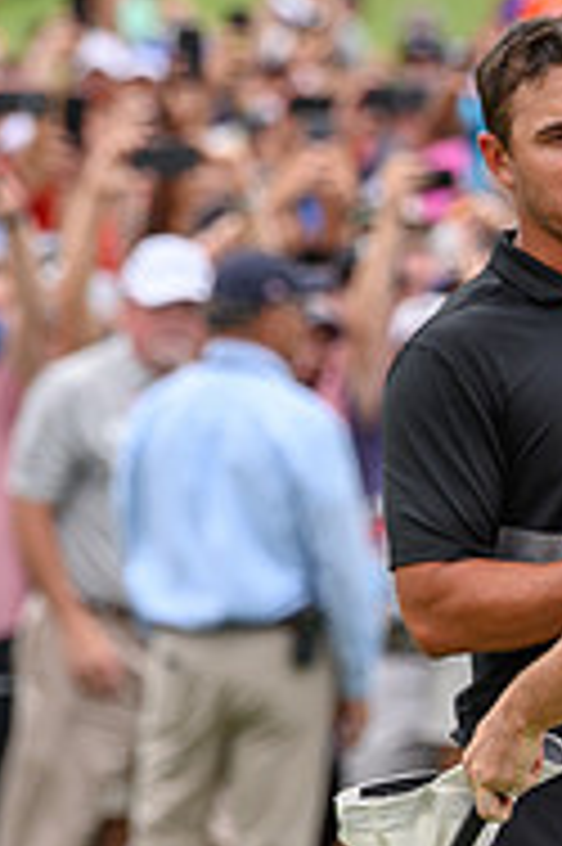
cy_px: 586
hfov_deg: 1.7
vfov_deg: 2.5
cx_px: 599
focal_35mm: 821
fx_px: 19259
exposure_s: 1/400
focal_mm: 195
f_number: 4
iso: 160
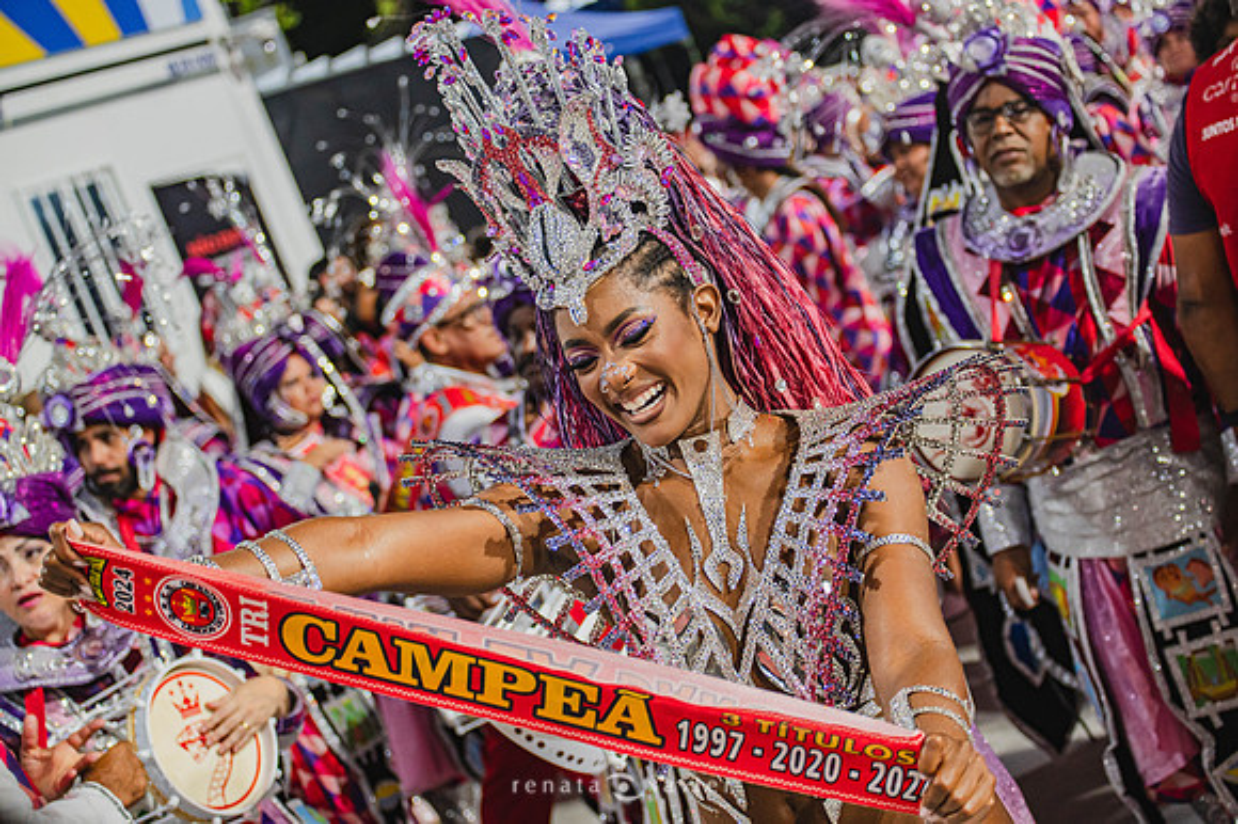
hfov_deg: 28.9
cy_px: 412
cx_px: 619
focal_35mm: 70
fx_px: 2406
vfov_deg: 19.4
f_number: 4.5
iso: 2500
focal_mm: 70
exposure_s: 1/160
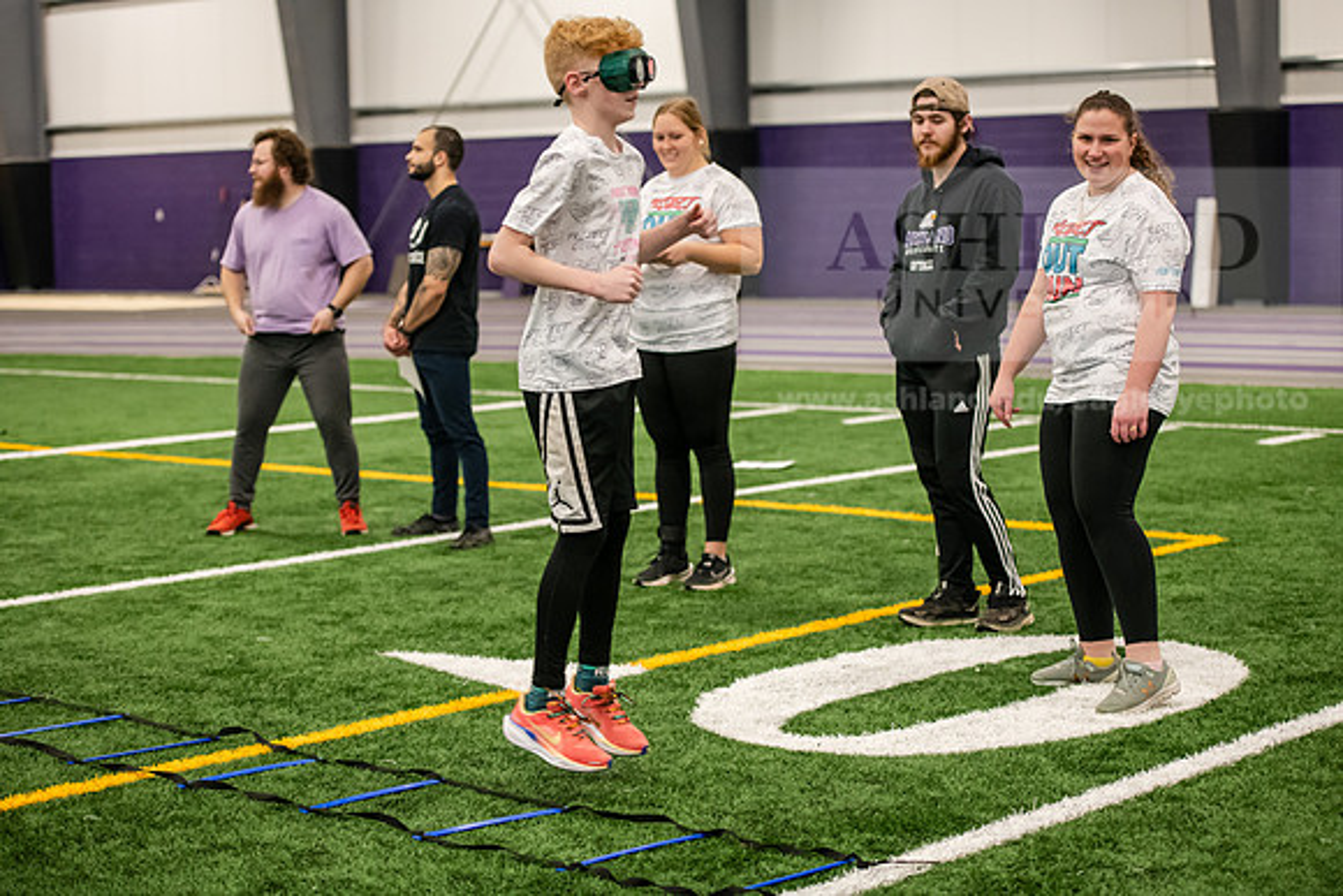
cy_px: 448
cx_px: 672
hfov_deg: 28.8
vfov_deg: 19.5
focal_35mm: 70
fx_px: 2612
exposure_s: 1/200
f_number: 3.2
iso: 2000
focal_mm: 70
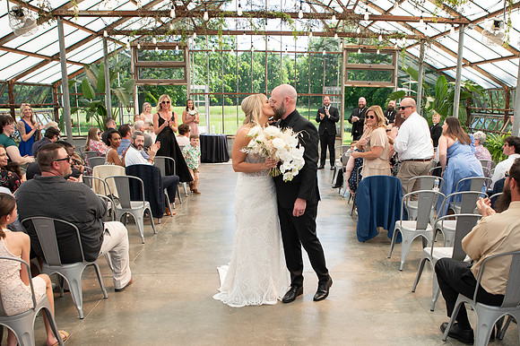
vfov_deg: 39.2
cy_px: 230
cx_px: 306
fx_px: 480
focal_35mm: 33
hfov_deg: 56.5
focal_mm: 24
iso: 160
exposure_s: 1/200
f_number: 5
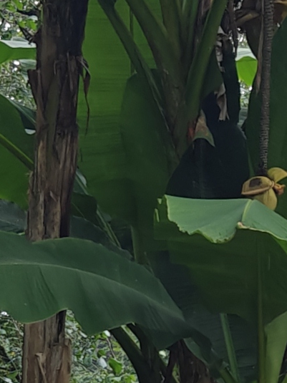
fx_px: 1946
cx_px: 340
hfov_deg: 8.3
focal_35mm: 176
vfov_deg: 10.8
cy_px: 573
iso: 50
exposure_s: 1/218
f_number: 1.6
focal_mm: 6.06
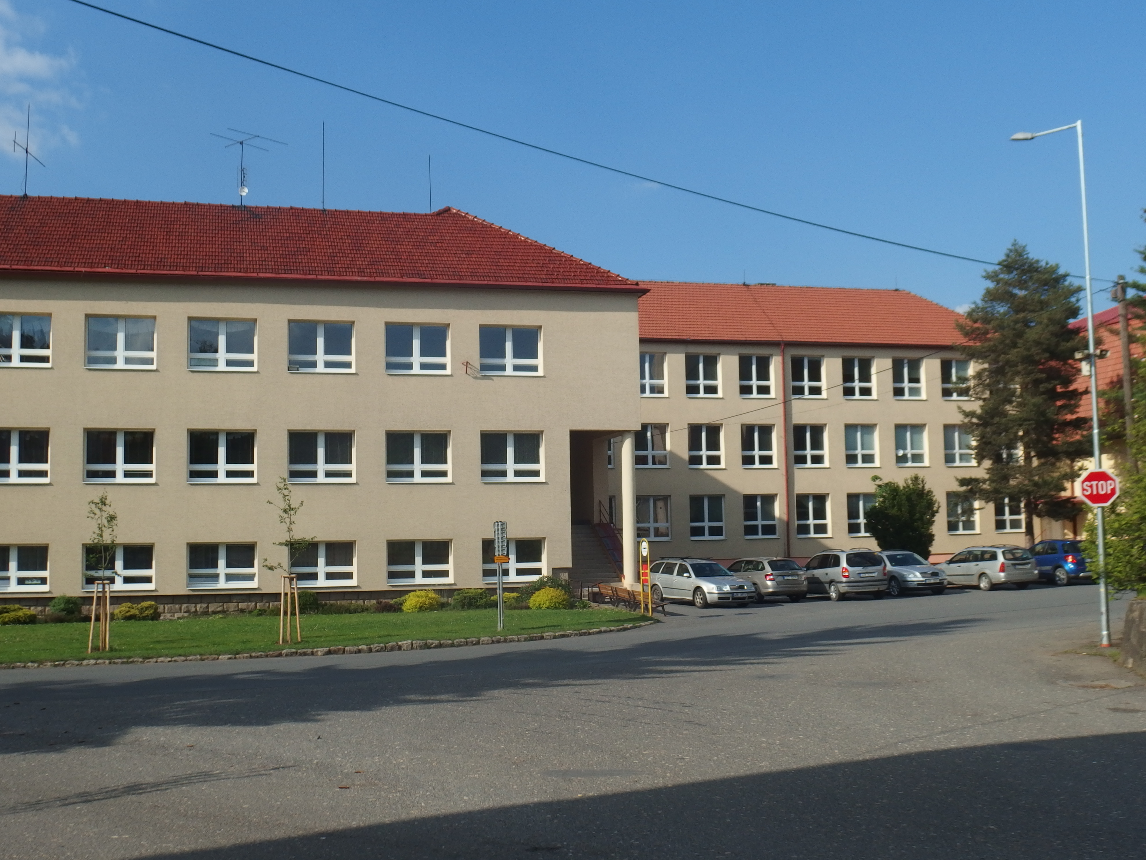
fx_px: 1390
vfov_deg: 34.3
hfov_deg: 44.8
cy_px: 430
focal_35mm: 42
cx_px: 573
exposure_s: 1/800
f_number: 5
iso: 100
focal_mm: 7.5
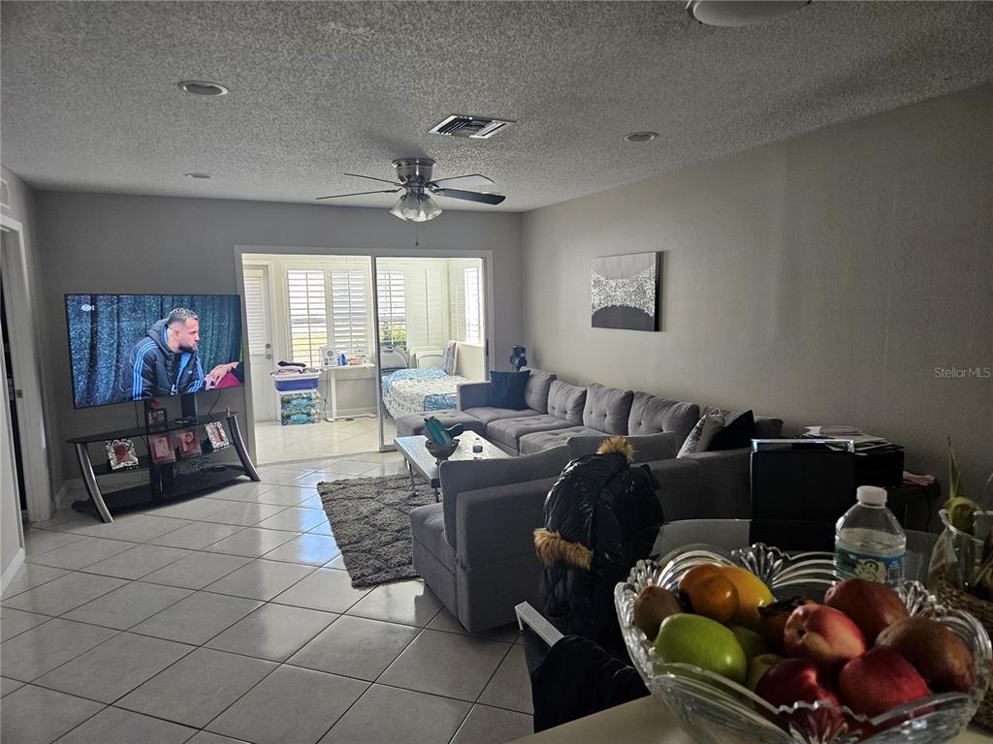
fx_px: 660
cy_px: 372
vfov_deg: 58.9
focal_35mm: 23
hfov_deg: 73.9
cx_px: 496
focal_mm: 5.4
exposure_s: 1/120
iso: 160
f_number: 1.8
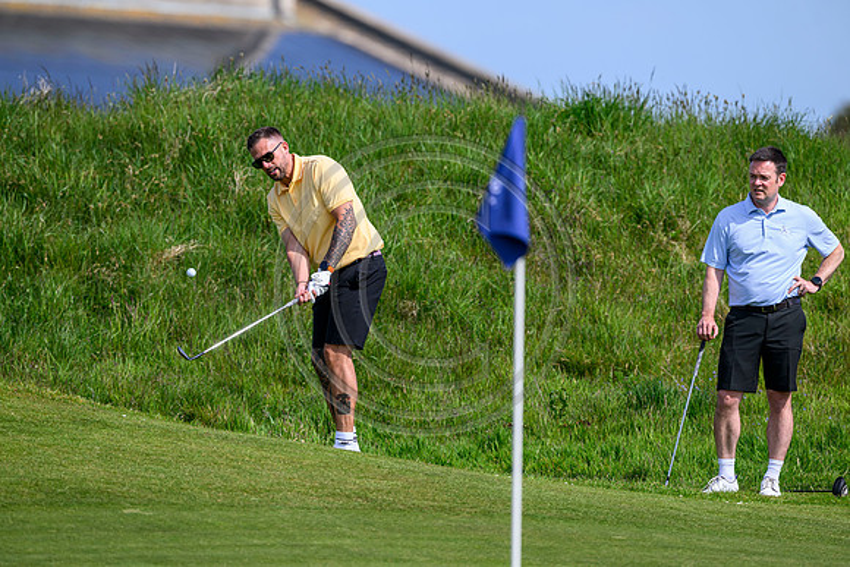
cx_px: 425
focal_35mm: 400
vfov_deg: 3.4
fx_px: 9446
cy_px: 284
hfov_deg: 5.2
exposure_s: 1/4000
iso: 500
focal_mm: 400
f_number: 4.5
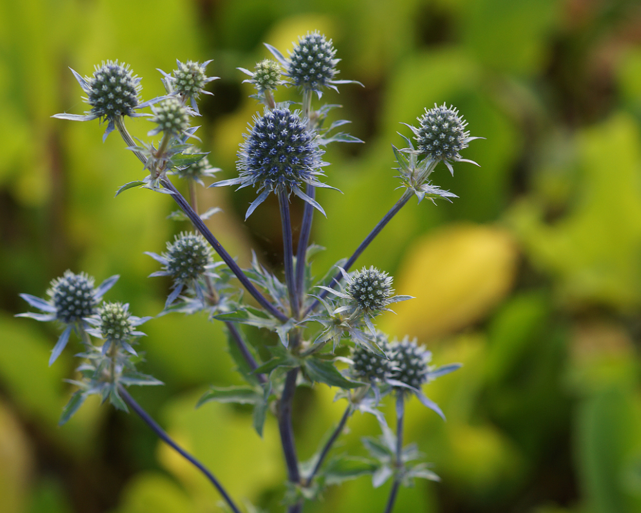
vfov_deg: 9.1
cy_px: 257
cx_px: 273
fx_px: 3225
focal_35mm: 170
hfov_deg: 11.3
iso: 160
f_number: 5.6
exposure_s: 1/160
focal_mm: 100
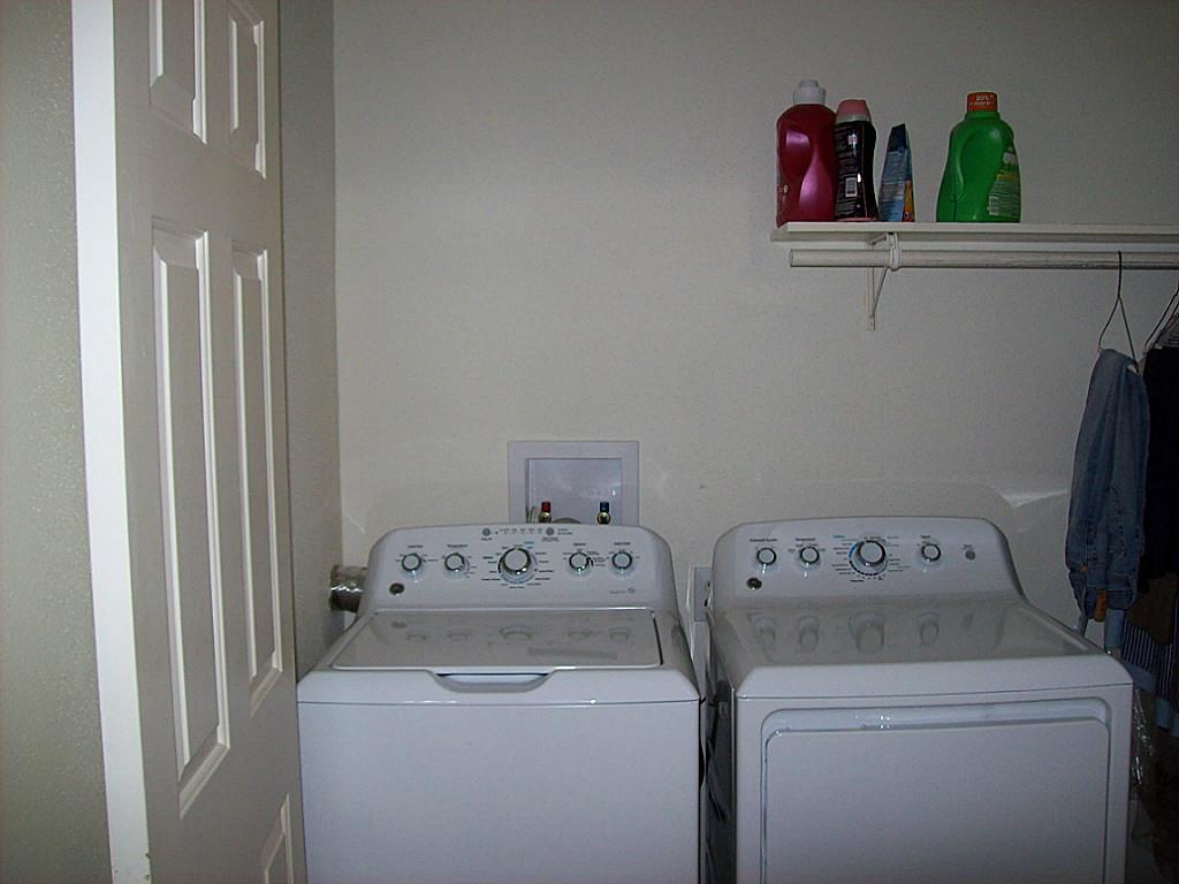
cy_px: 442
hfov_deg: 51.4
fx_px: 1226
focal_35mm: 36
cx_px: 590
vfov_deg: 39.7
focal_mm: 6
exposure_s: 1/64
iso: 80
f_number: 2.7
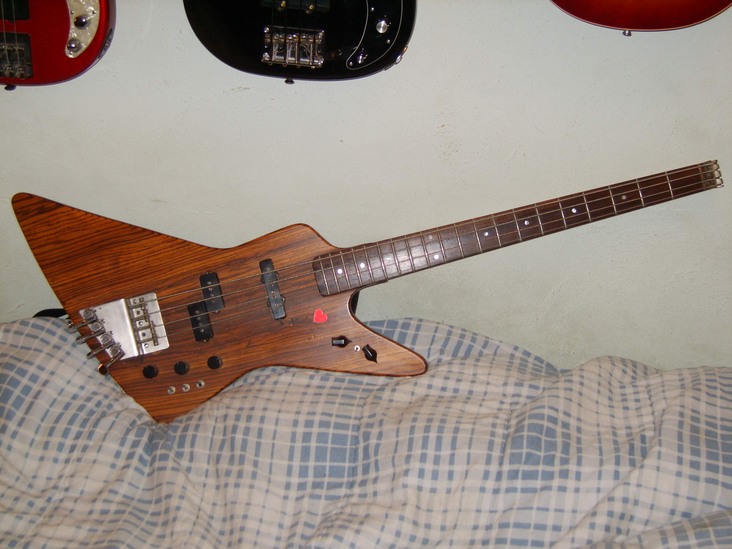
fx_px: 1121
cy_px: 274
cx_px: 366
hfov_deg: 36.2
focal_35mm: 53
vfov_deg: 27.5
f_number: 3.5
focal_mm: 11
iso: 100
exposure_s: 1/45
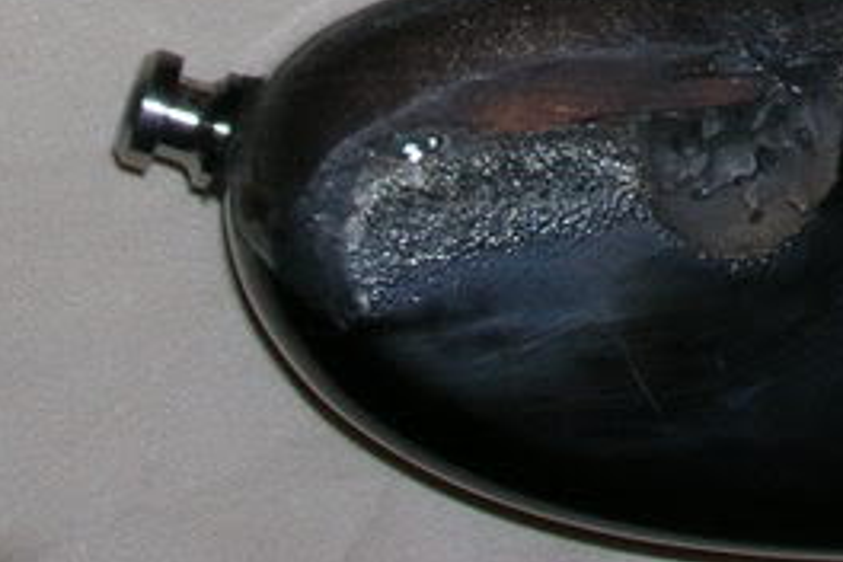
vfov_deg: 9.1
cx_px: 958
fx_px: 3395
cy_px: -393
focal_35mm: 145
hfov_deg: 13.8
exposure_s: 1/60.1
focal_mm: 7.7
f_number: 5.4
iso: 50
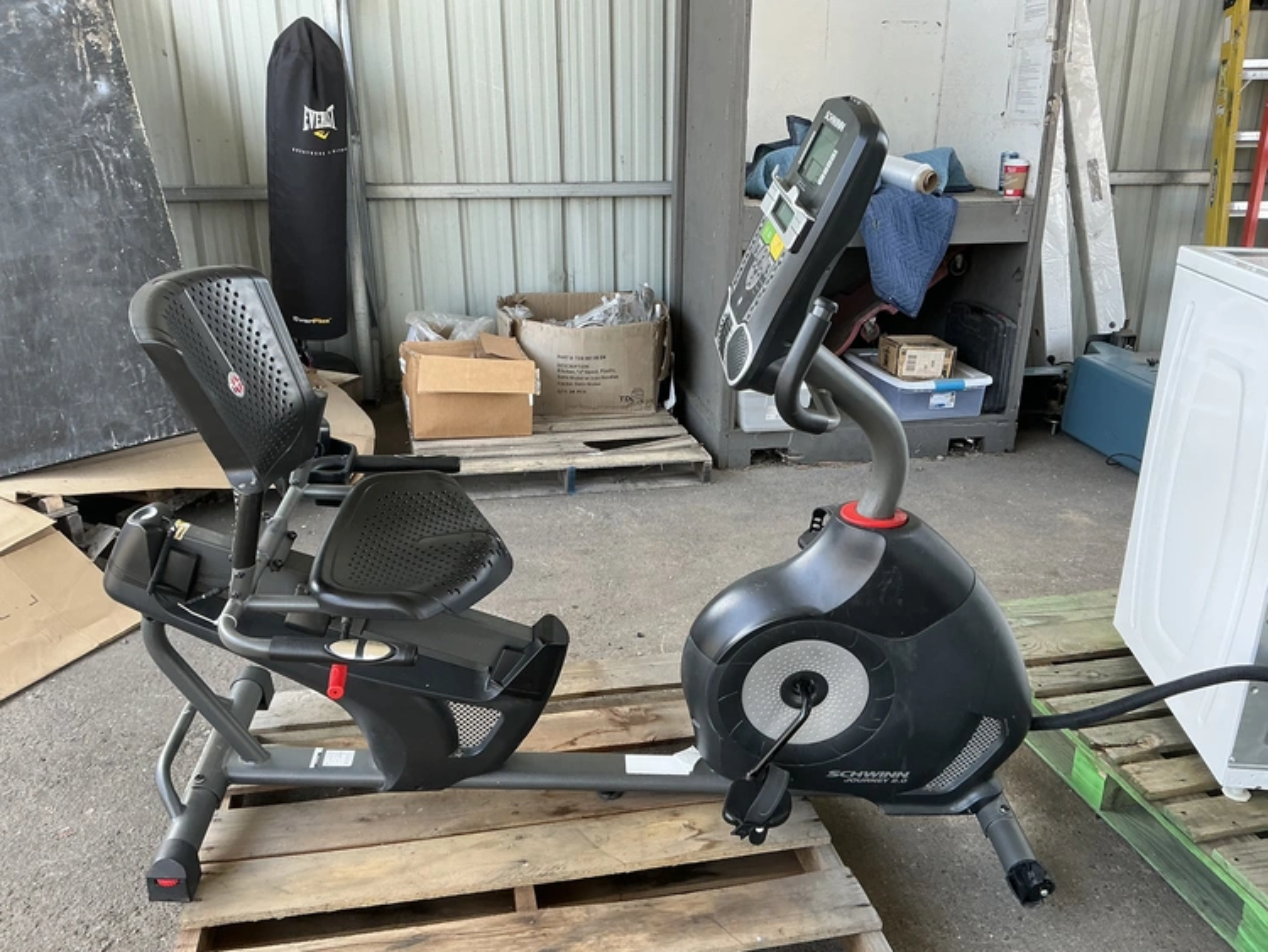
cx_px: 634
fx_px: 1026
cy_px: 476
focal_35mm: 28
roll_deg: +0.2
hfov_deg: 63.4
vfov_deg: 49.8
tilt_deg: -19.9
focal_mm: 3
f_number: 1.8
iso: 32
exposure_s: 1/122
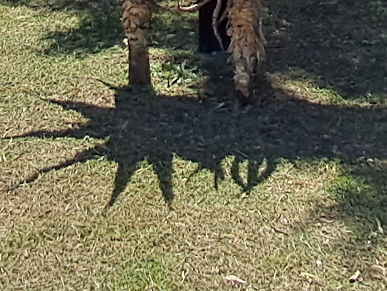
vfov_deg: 13.6
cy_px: -360
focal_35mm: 85
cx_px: 164
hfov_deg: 23.0
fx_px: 951
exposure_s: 1/1653
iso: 40
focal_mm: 1.64
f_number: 2.2
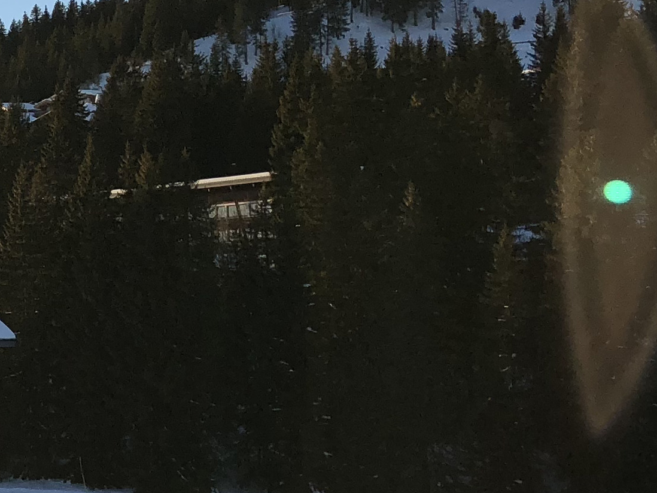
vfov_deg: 14.5
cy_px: 170
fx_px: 1936
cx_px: -485
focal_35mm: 102
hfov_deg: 16.5
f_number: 1.8
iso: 20
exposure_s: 1/1499
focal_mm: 4
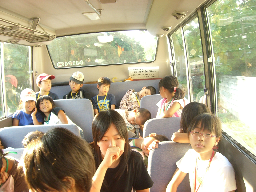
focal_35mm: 38
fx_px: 281
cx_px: 128
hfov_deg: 49.0
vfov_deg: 37.7
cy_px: 96
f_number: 2.7
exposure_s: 1/80
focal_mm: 6.2
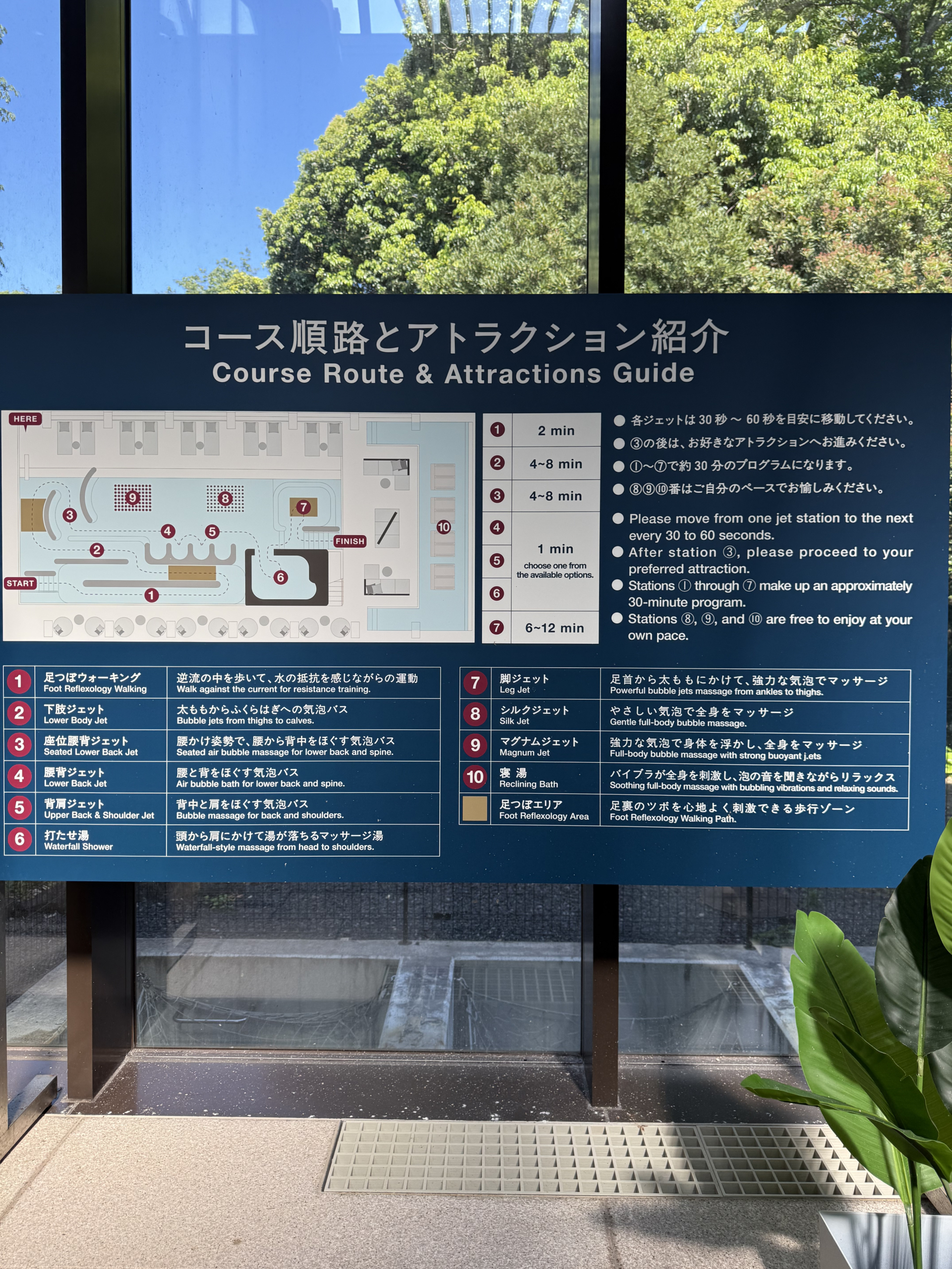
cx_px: 476
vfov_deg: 71.6
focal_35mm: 24
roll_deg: +0.7
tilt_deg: -1.3
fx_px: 880
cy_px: 634
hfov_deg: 56.8
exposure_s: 1/822
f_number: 1.78
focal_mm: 6.76
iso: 100
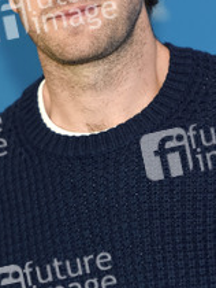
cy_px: 80
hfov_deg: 3.4
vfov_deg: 4.5
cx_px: 86
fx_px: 3645
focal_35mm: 439
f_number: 3.5
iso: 640
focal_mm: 160
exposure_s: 1/320
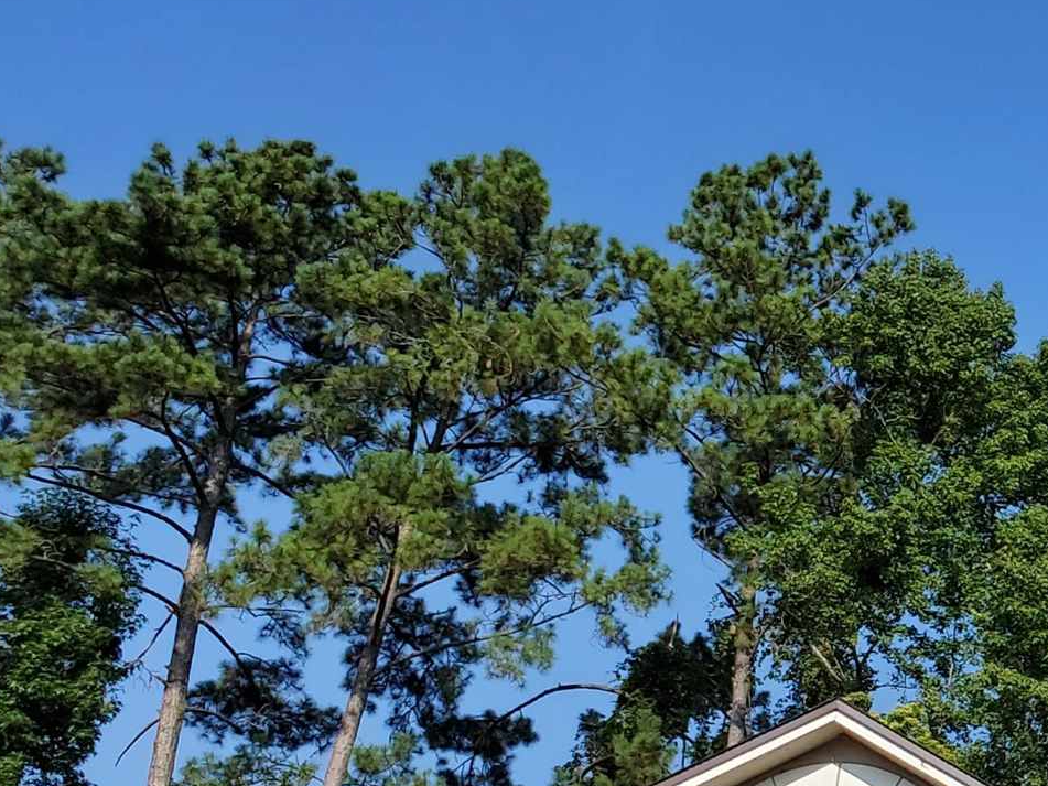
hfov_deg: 19.8
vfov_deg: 17.5
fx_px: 2543
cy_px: 513
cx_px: 1629
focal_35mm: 84
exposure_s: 1/1579
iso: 50
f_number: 2.4
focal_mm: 4.3
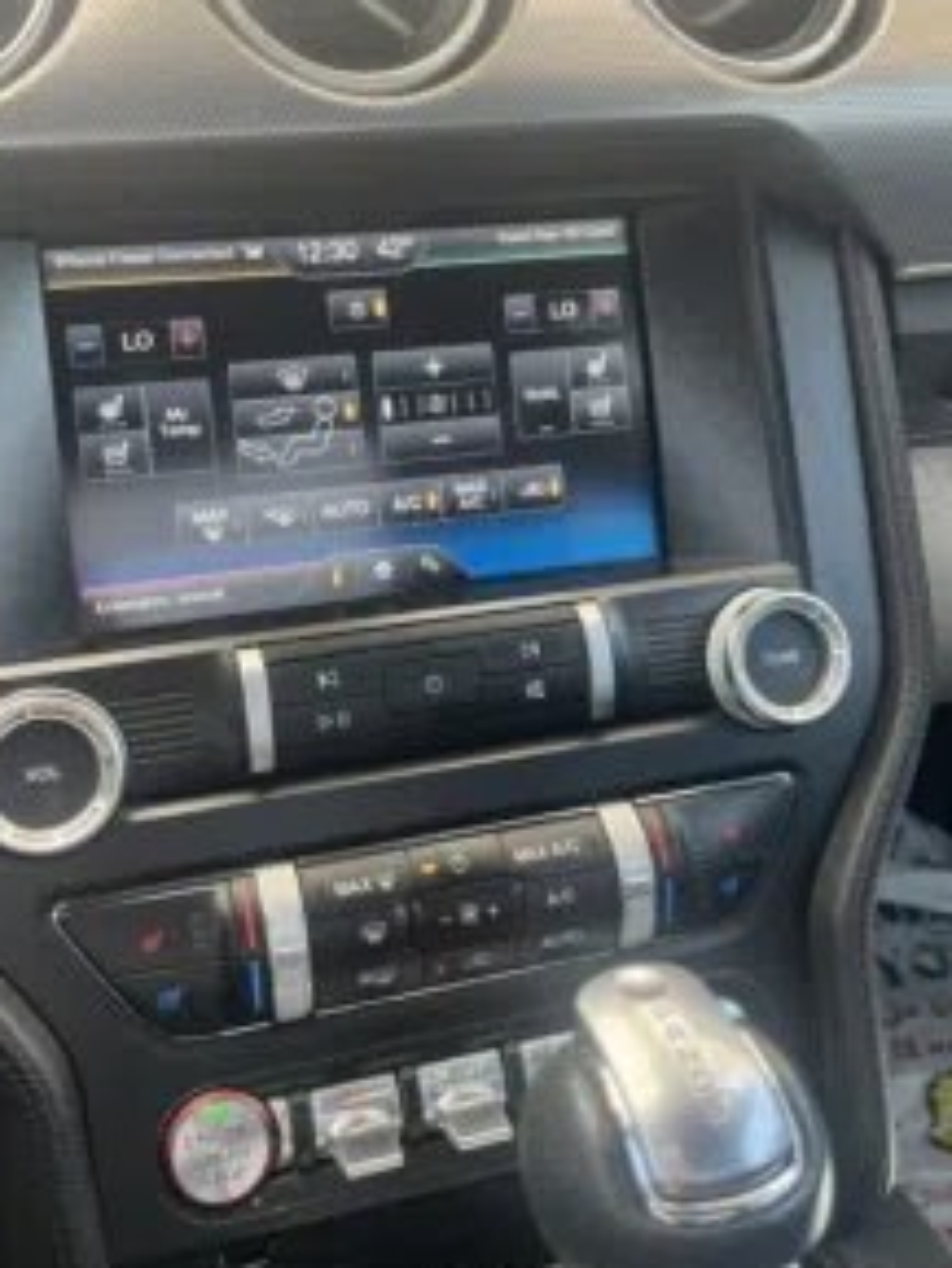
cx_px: 395
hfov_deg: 39.6
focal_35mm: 36
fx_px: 1319
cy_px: 491
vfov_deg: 50.9
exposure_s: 1/122
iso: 100
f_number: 1.6
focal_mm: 5.1
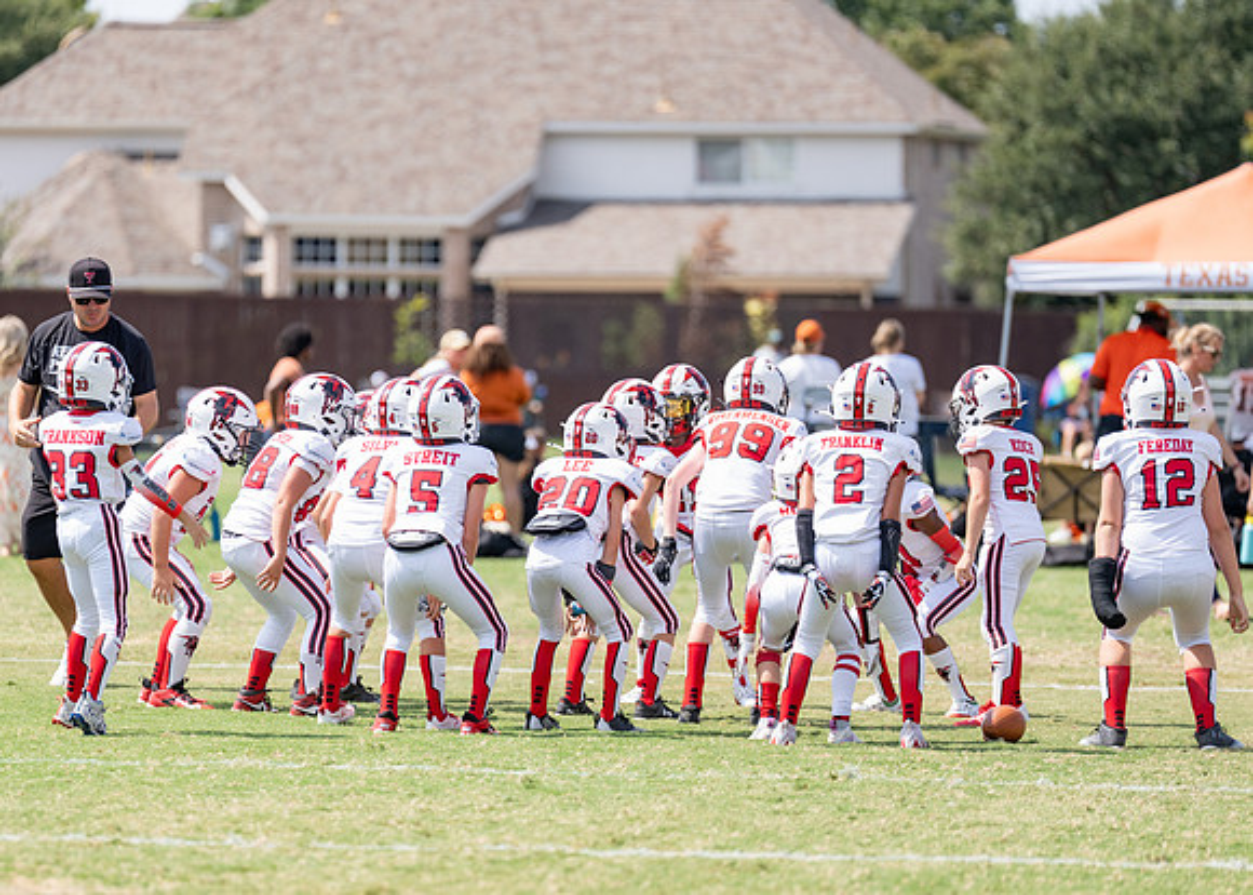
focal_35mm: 250
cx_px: 542
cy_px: 511
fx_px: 8897
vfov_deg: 5.8
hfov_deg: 8.1
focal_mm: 200
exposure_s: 1/1600
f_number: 2.8
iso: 200
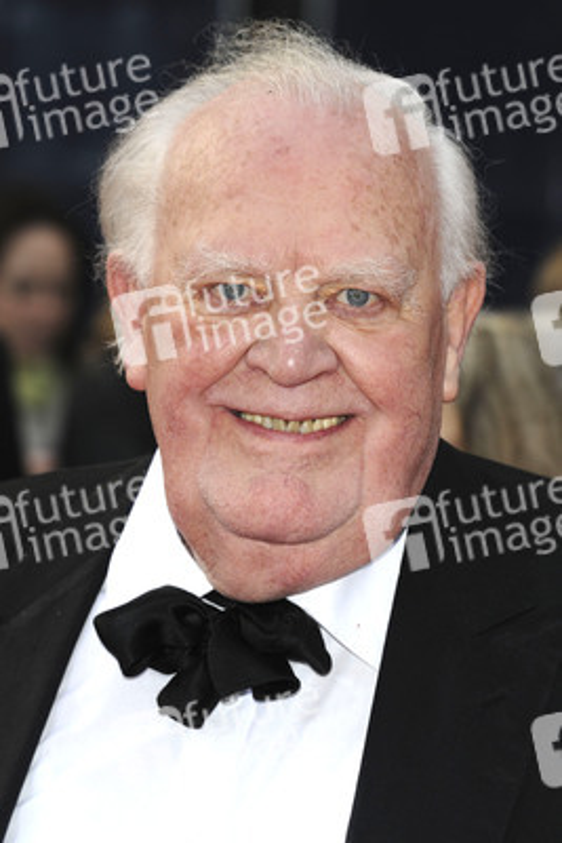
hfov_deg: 9.9
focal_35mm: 138
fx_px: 3228
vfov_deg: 14.9
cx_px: 281
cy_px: 422
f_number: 4.5
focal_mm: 92
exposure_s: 1/200
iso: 320
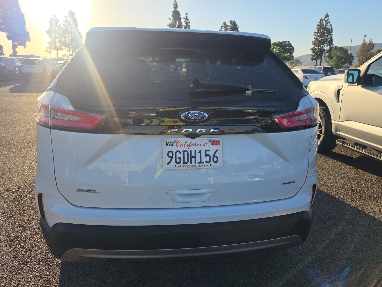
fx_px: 254
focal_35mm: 23
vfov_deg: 58.9
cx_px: 191
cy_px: 144
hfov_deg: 73.9
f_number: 1.4
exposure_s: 1/7940
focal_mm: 6.5
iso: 50
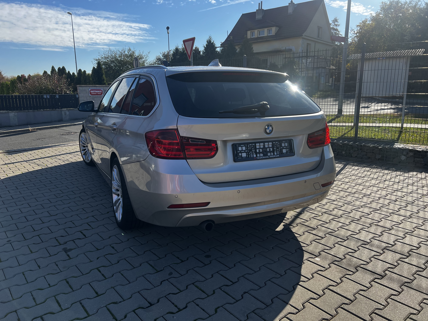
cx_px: 214
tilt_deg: -12.6
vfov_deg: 53.1
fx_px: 321
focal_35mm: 26
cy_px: 160
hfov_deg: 67.3
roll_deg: +0.0
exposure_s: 1/2457
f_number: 1.5
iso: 50
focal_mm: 5.7
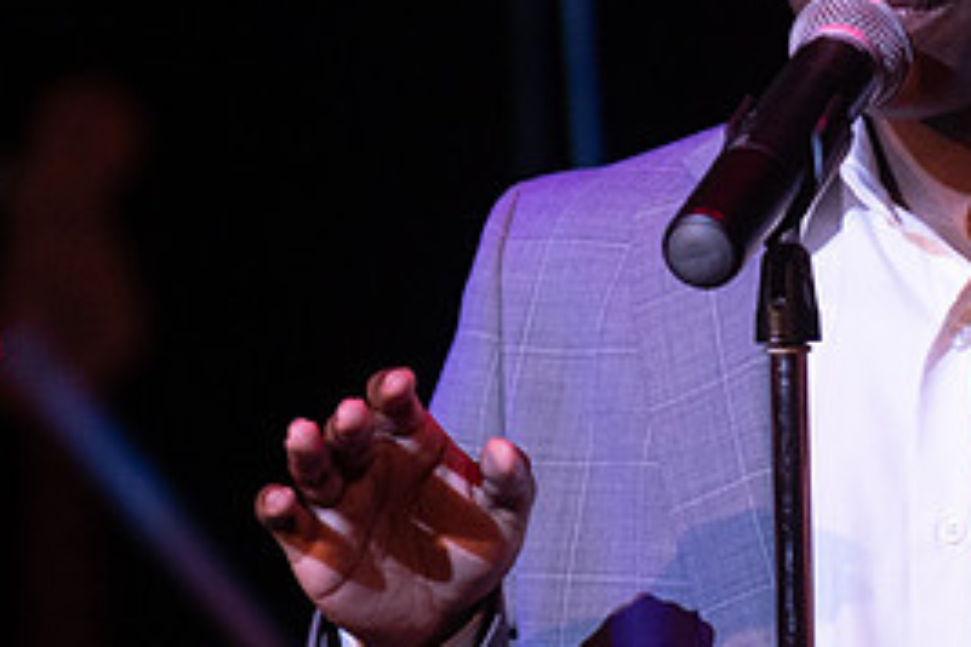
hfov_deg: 3.0
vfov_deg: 2.0
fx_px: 18555
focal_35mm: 688
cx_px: 876
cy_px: 3
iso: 1600
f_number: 2.8
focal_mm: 200
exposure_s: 1/200
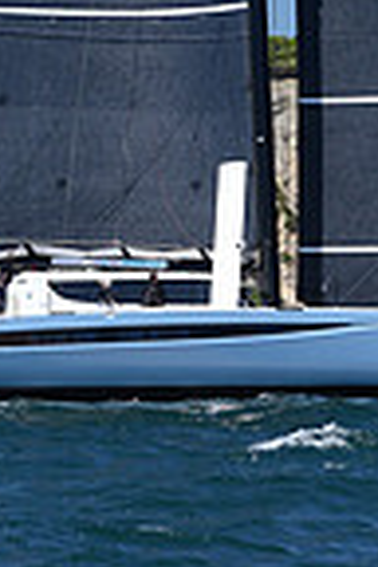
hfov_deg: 4.0
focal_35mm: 347
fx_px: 5465
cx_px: 226
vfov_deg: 5.9
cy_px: -295
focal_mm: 86
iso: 250
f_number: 5
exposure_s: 1/800
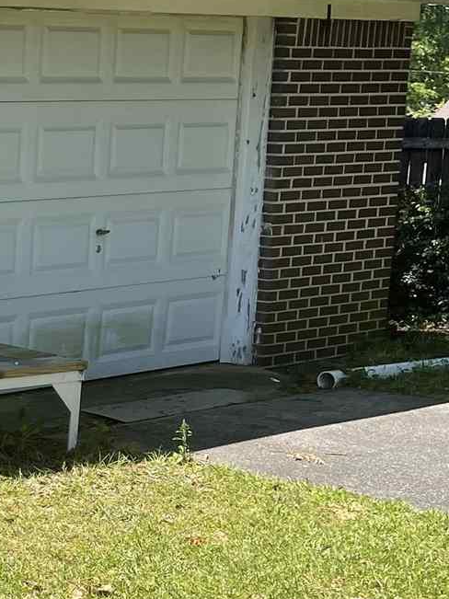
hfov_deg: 14.4
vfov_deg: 21.3
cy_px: 343
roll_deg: +0.1
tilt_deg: -10.5
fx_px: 1592
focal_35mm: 92
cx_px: -317
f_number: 1.6
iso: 32
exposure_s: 1/1715
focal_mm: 5.1
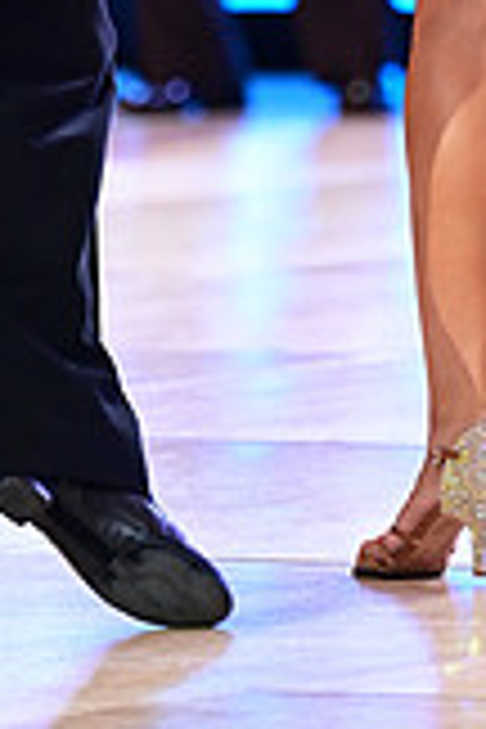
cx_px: 387
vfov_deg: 3.0
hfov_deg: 2.0
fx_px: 13789
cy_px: -234
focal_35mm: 681
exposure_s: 1/250
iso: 1600
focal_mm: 190
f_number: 3.2
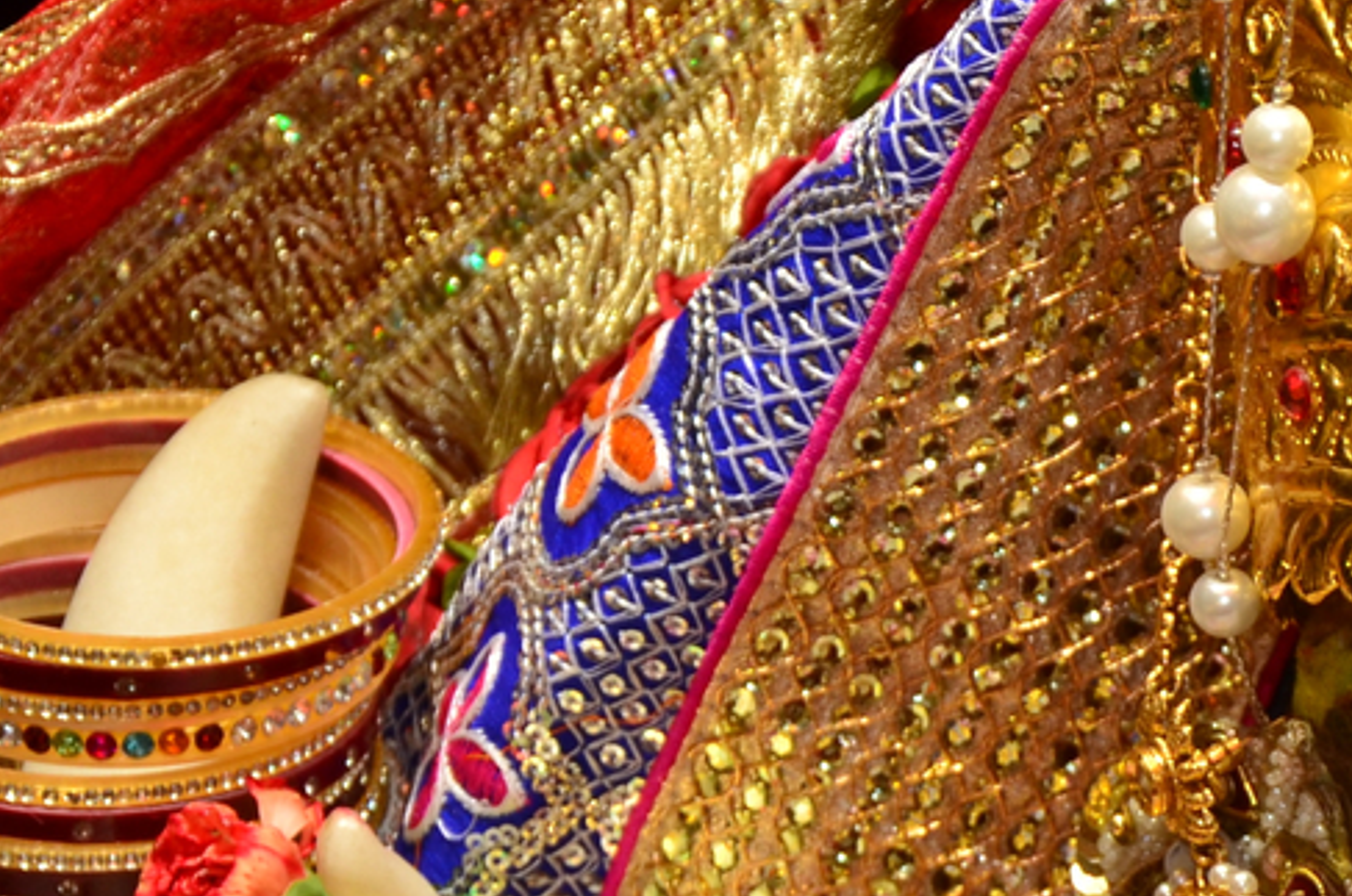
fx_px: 14123
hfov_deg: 5.5
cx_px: 1550
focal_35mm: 377
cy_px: 1184
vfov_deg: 3.6
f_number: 5.6
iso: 250
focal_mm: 75
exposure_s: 1/30
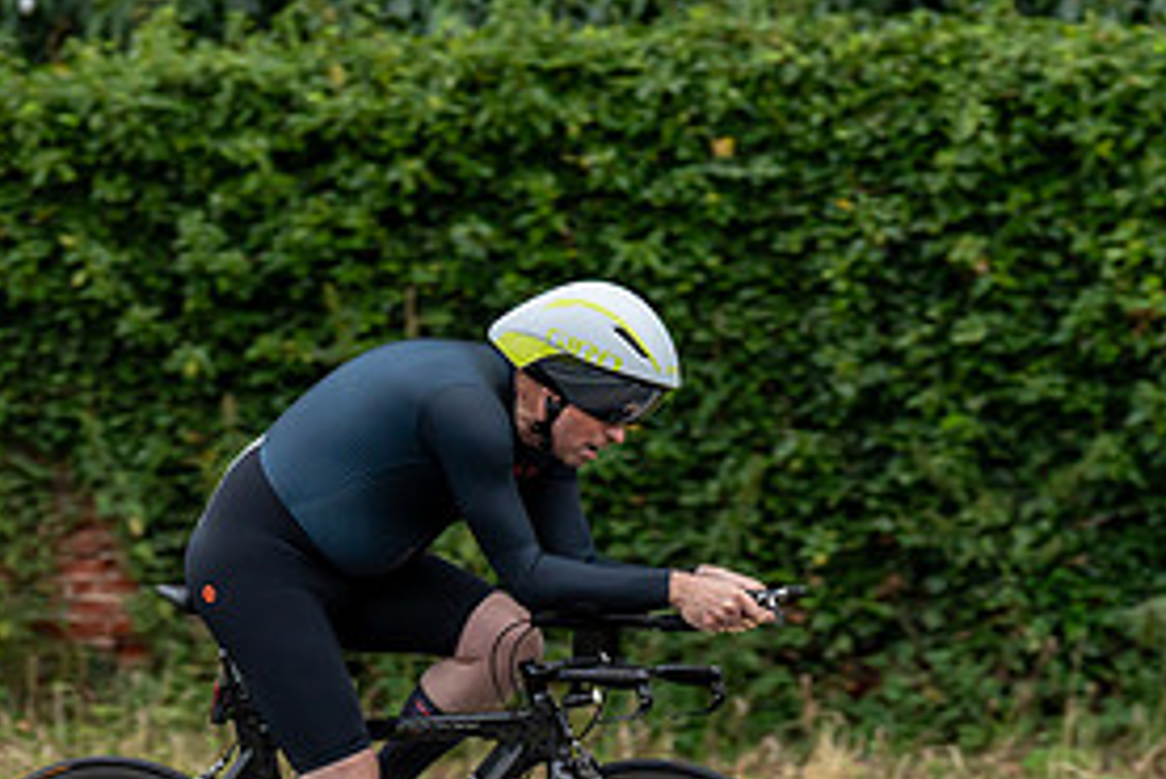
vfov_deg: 8.0
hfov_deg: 11.9
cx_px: 147
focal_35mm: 171
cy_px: 402
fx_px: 5541
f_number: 3.2
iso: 1000
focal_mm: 79
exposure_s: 1/800
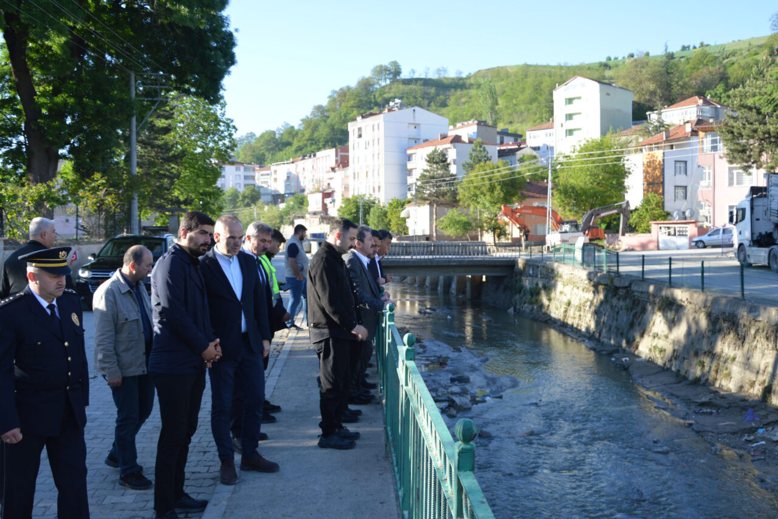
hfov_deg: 57.2
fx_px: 713
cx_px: 389
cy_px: 260
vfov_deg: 40.0
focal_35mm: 33
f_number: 5.6
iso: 100
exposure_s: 1/125
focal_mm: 22
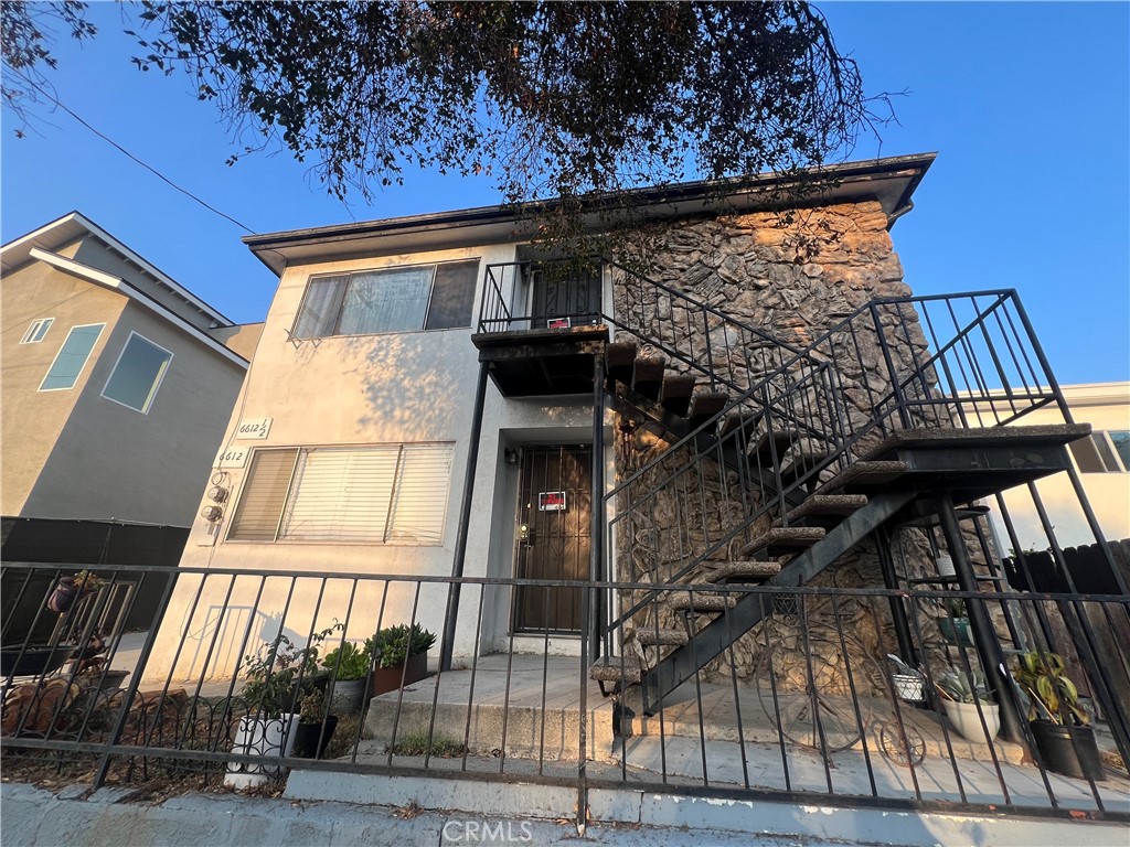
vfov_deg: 89.9
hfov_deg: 106.2
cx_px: 565
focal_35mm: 13
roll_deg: -2.1
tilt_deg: +22.4
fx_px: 424
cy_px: 424
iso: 32
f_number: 1.8
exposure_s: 1/276
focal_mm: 1.57
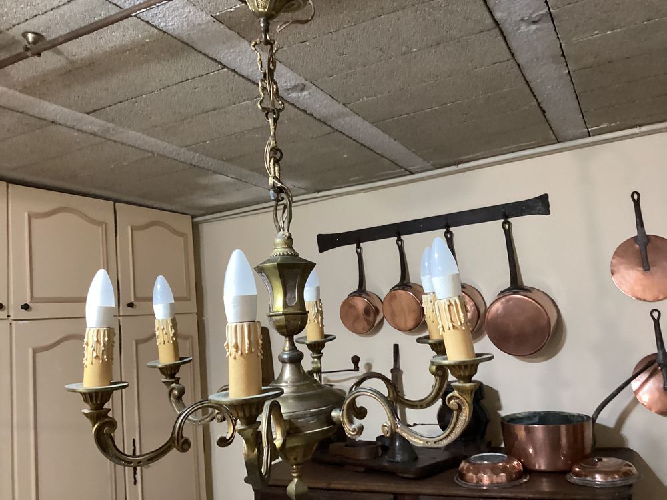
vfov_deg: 45.4
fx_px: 597
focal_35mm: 31
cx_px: 334
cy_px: 250
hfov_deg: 58.4
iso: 400
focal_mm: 3.3
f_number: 2.4
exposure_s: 1/60
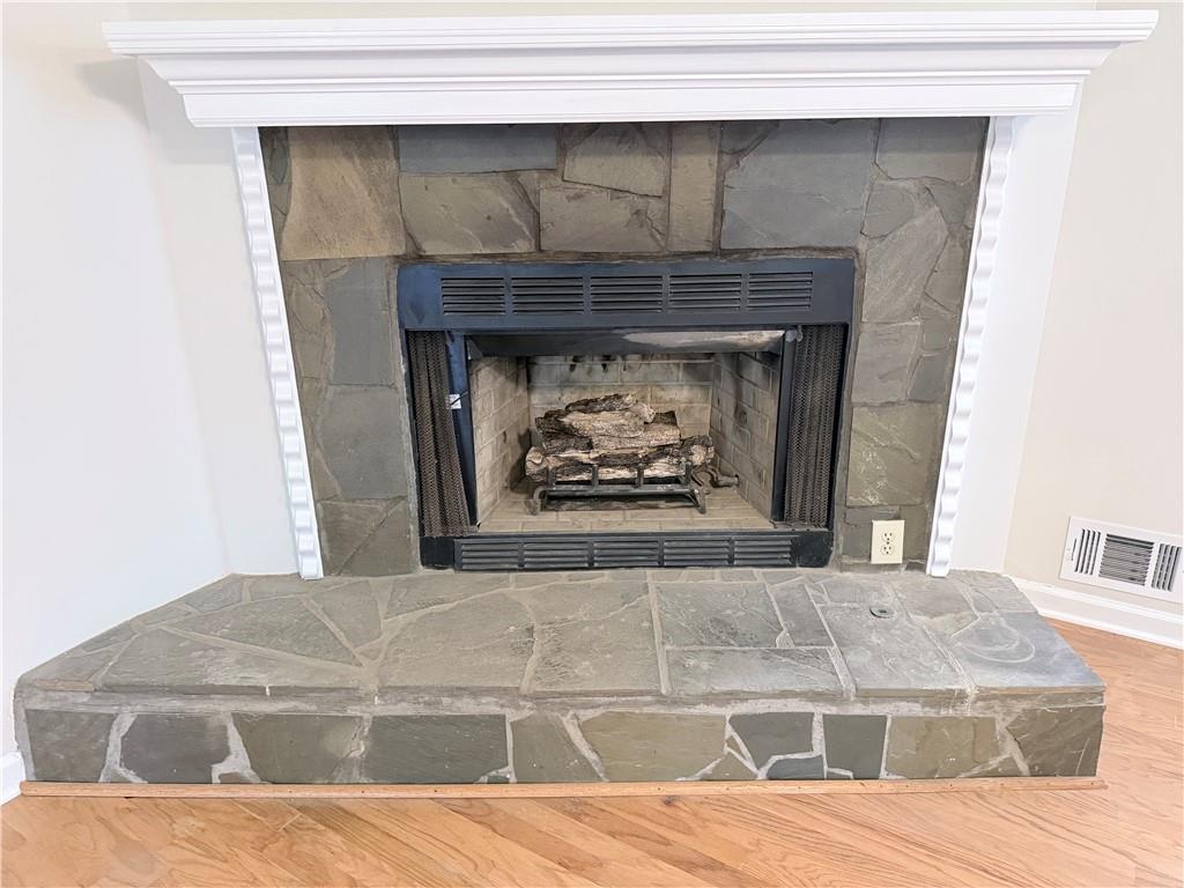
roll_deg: +1.7
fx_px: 821
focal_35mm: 24
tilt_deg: -18.1
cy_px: 444
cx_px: 592
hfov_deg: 71.6
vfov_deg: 56.8
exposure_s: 1/60
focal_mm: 6.76
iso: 400
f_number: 1.78
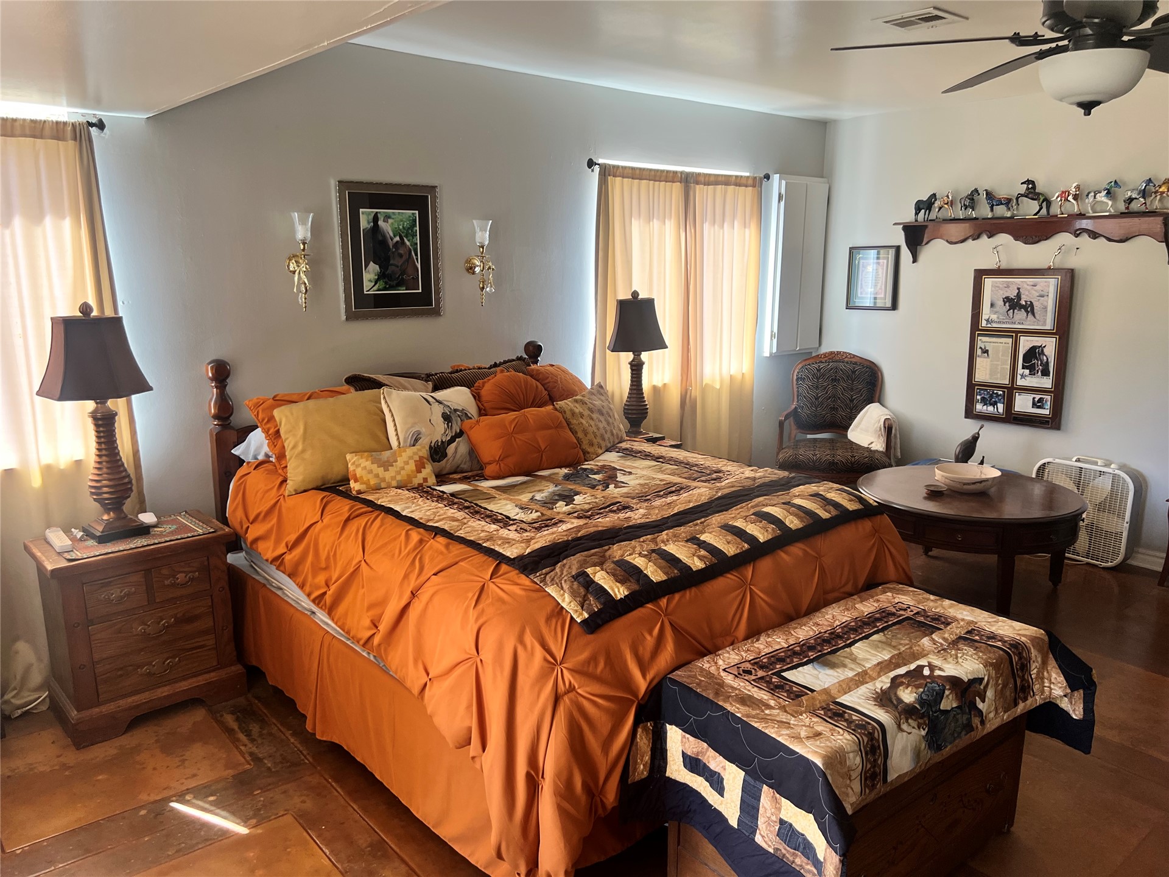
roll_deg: -0.9
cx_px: 584
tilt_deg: -10.9
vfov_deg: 53.1
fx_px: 878
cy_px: 438
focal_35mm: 26
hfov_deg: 67.3
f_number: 1.5
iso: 125
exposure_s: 1/121
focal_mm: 5.7
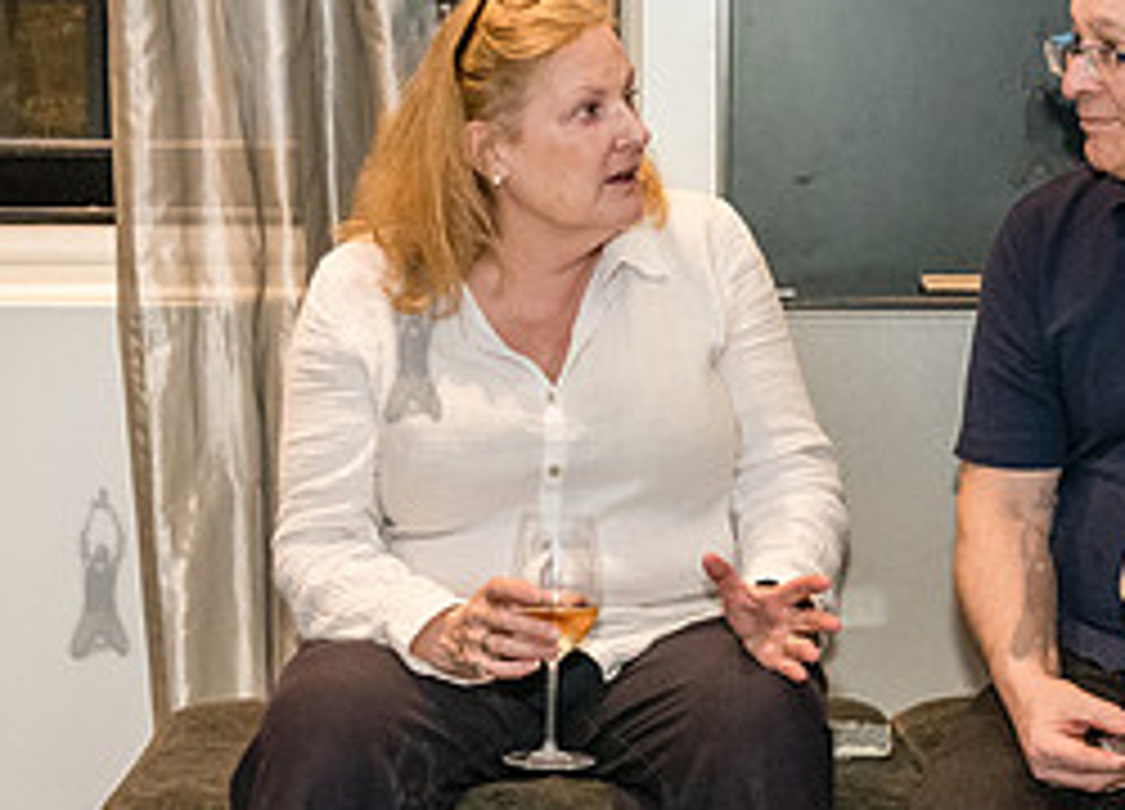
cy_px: 500
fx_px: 3236
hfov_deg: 19.6
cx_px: 853
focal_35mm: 101
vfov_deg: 14.3
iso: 6400
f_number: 4.5
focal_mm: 38
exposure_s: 1/250
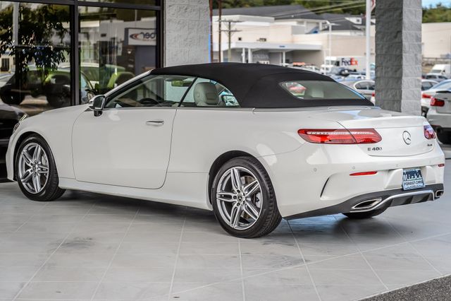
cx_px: 240
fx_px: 1000
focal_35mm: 80
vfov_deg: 17.1
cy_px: 142
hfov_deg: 25.4
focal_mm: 70
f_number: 4
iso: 400
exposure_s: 1/2500
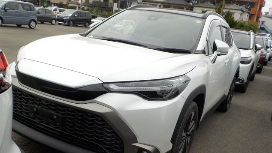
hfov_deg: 59.5
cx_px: 136
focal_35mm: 33
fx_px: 238
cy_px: 98
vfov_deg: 35.4
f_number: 3.3
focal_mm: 4.1
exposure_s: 1/1000
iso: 125
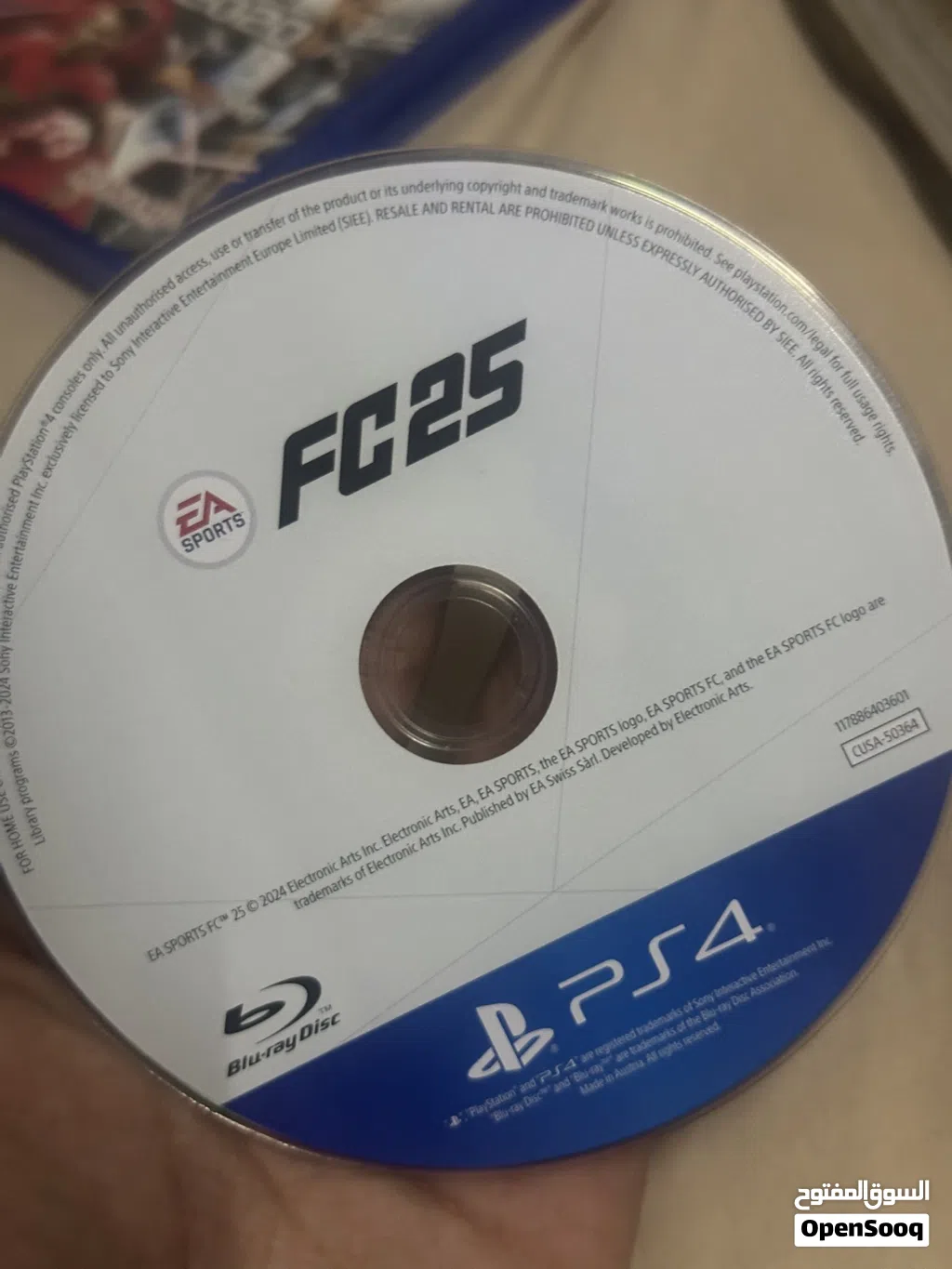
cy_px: 634
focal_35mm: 48
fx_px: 1760
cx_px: 476
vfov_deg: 39.7
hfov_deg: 30.3
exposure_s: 1/25
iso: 500
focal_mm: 6.86
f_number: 1.78
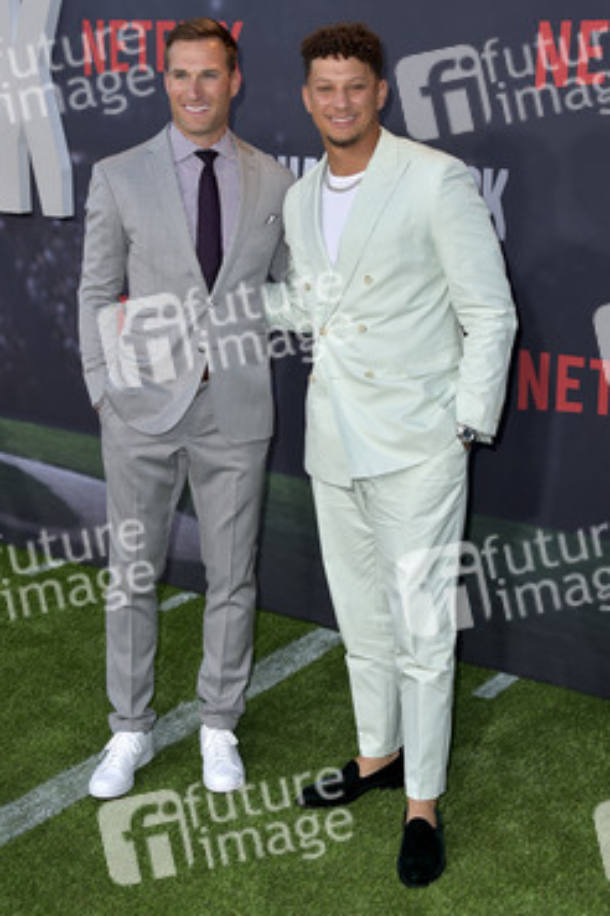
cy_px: 454
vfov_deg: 38.2
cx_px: 299
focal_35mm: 52
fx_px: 1322
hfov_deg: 26.0
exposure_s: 1/250
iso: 320
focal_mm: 48
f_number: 6.3
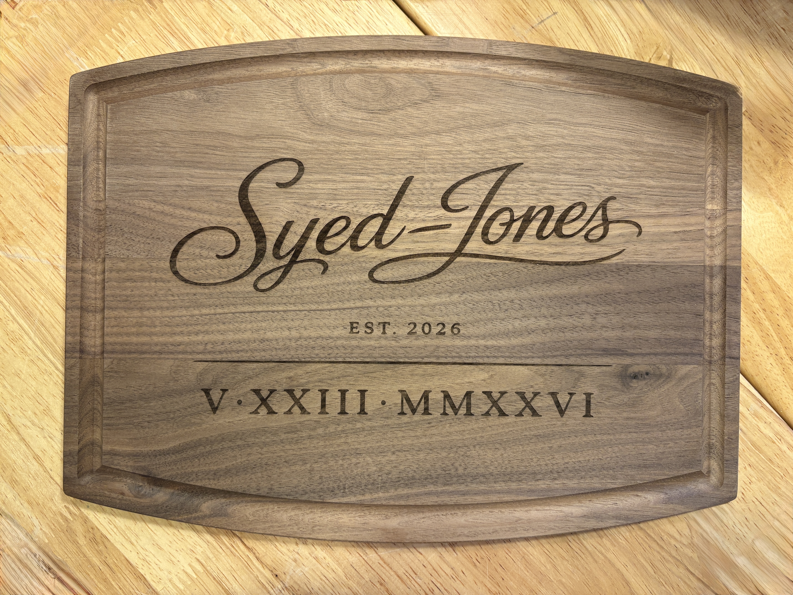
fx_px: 596
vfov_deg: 53.1
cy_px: 298
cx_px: 396
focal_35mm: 26
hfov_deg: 67.3
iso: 125
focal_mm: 5.96
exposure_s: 1/60
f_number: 1.6
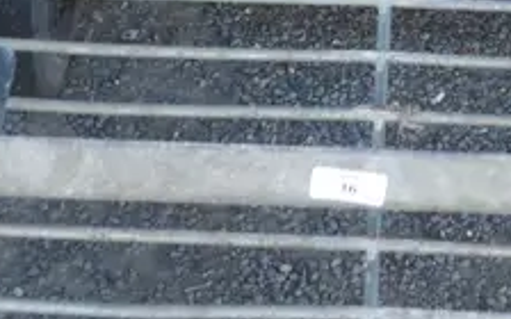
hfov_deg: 12.7
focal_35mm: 165
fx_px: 2298
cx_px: 368
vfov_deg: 7.6
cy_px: -305
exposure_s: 1/60
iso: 200
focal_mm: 17
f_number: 4
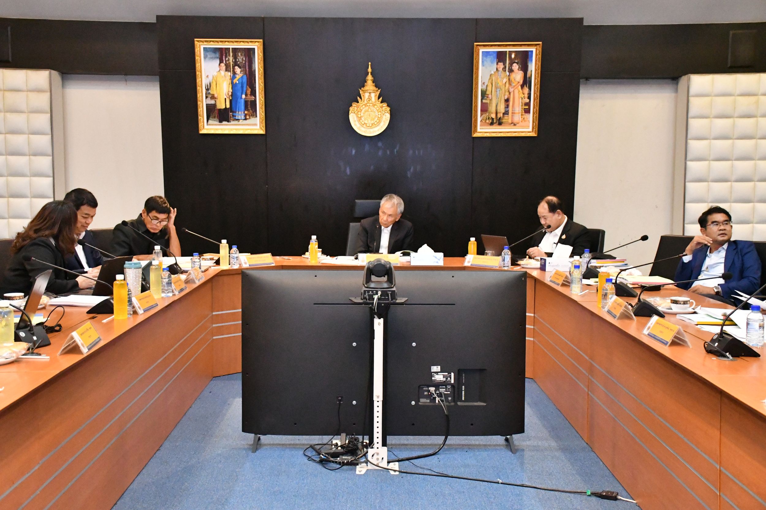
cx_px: 383
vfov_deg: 28.1
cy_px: 255
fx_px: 1021
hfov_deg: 41.1
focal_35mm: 48
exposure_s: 1/160
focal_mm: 32
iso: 10000
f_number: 6.3
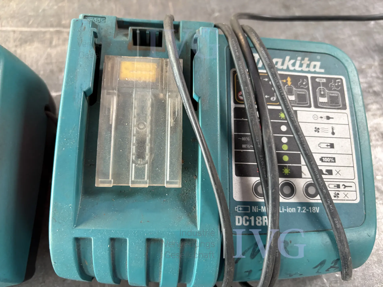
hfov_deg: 67.3
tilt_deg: -66.9
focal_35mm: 26
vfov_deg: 53.1
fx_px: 288
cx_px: 192
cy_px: 144
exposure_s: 1/60
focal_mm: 5.96
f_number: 1.6
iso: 160
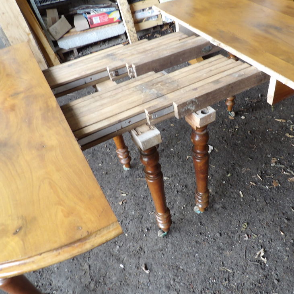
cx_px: 188
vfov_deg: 55.6
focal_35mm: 29
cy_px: 147
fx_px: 279
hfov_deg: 54.8
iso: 200
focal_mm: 4.3
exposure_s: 1/27
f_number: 3.2
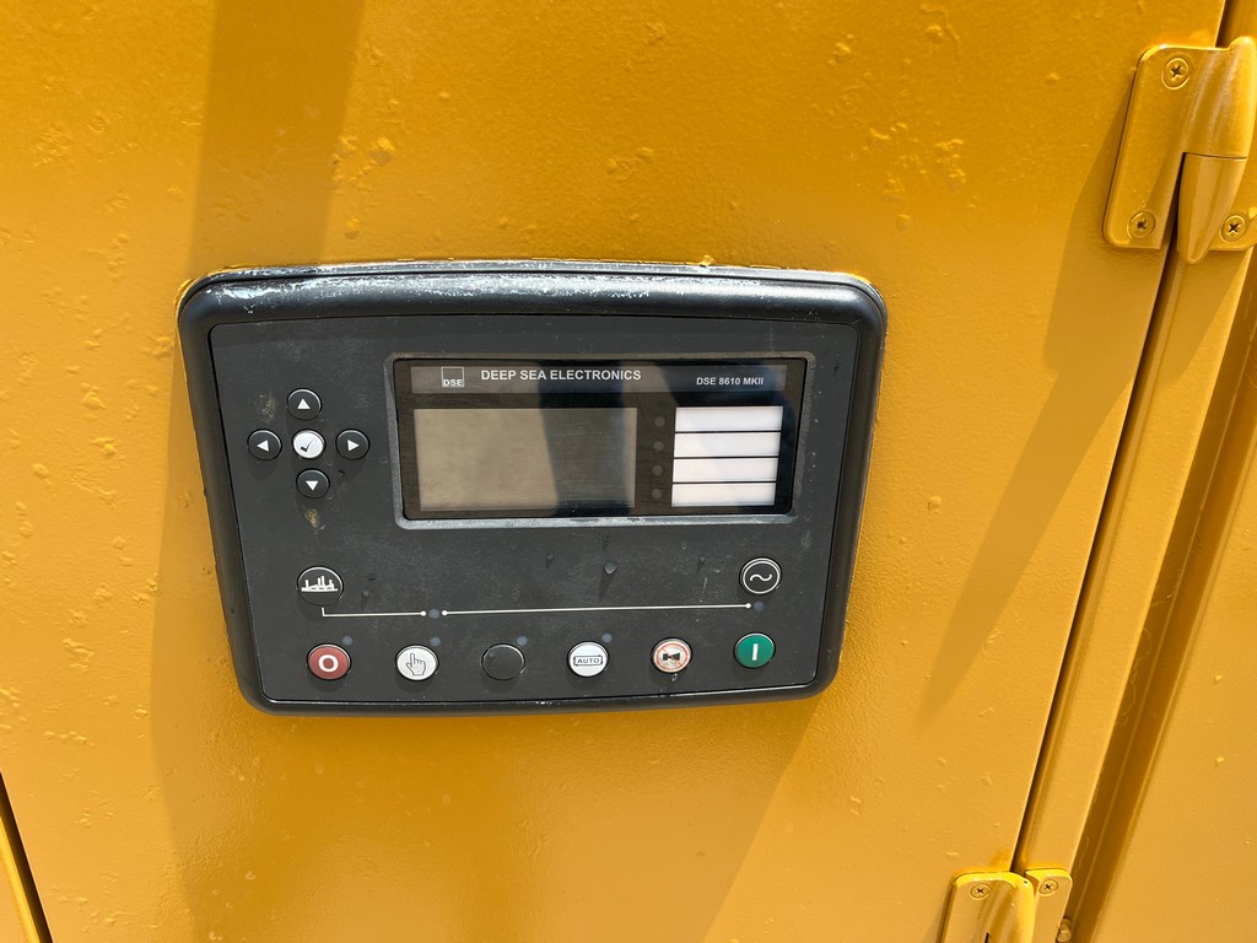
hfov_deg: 67.3
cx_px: 628
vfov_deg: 53.1
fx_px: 944
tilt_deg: -21.1
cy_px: 472
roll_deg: -2.0
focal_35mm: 26
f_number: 1.6
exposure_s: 1/1096
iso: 50
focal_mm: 5.1
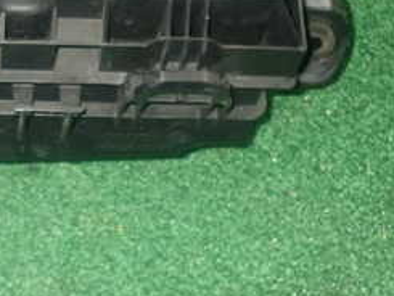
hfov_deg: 21.3
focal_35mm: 88
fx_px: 1002
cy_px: -5
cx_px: -21
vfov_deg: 16.4
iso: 1000
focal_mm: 6.37
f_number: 7.1
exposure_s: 1/40
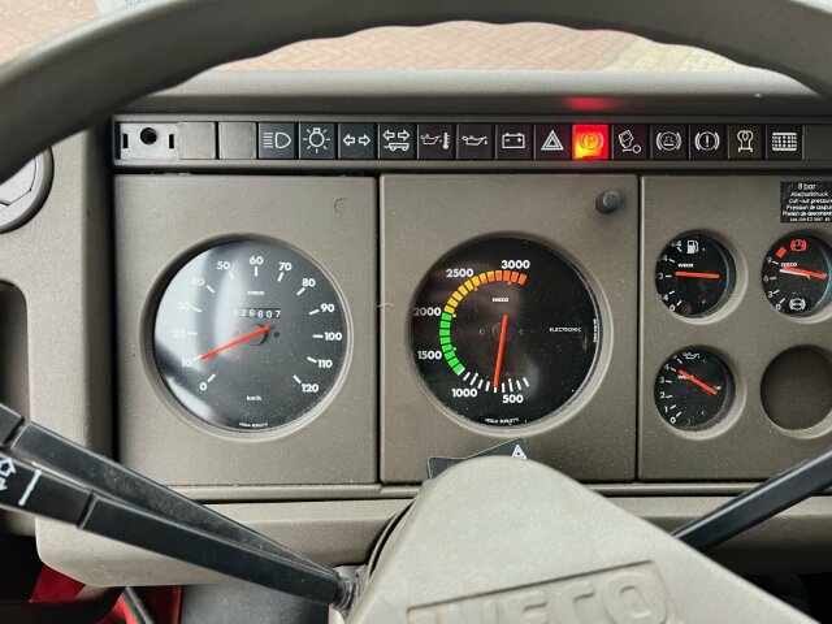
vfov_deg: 53.1
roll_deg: -1.3
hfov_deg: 67.3
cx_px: 416
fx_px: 625
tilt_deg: -43.1
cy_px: 312
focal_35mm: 26
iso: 250
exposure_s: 1/60
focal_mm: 5.7
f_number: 1.5
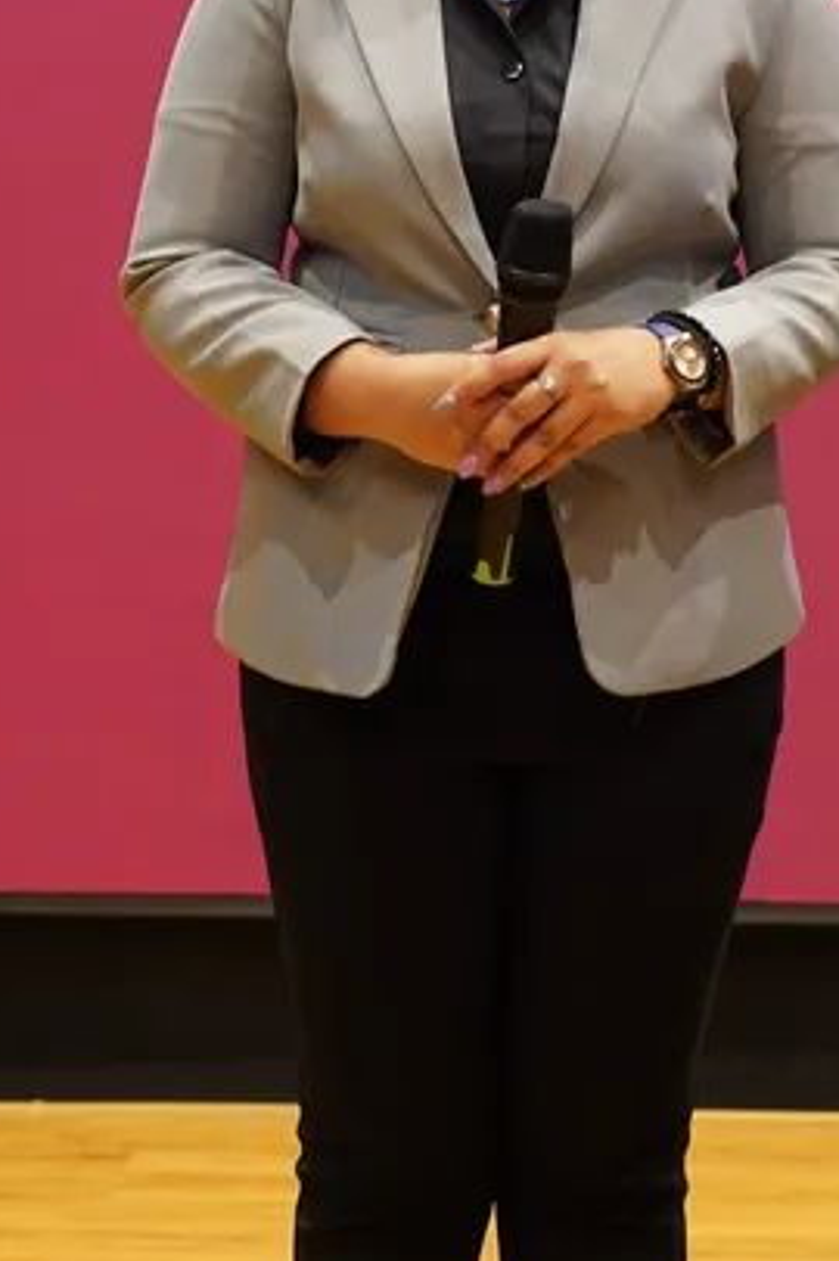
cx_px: 895
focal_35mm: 142
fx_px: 4972
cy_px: 137
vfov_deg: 14.3
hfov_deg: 9.6
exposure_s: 1/50
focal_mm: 48
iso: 2000
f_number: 4.5
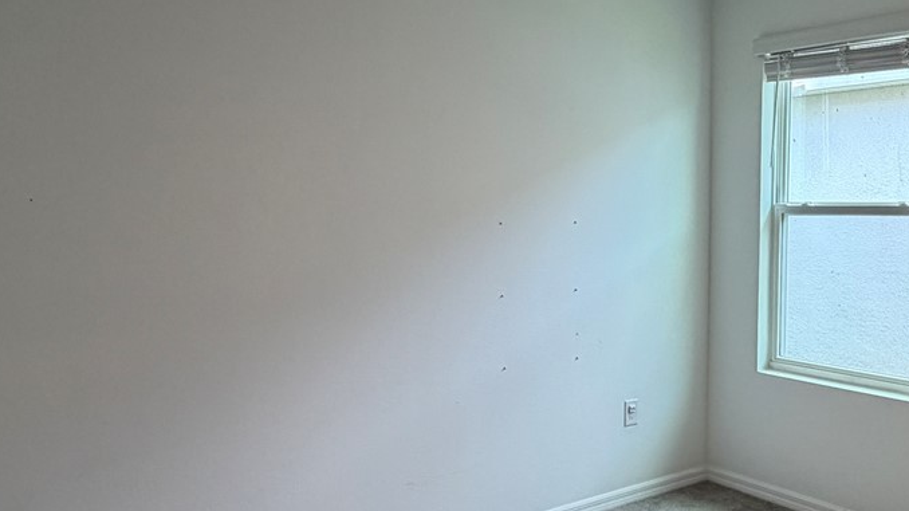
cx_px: 646
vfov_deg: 32.6
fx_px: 868
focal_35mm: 36
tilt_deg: -8.8
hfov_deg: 53.5
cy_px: 330
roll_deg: +0.6
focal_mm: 2.22
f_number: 2.2
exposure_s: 1/120
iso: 200
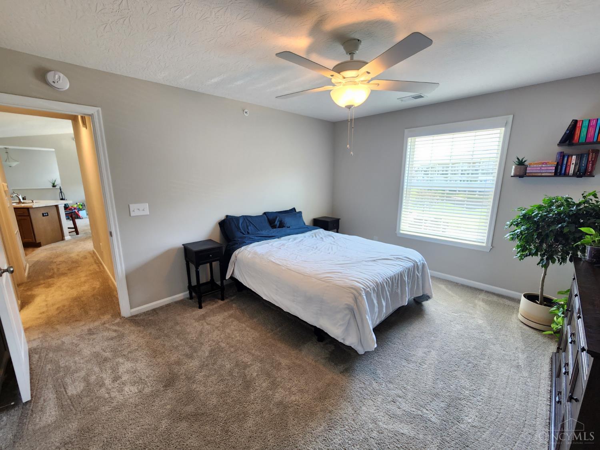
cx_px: 300
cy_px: 225
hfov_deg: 106.2
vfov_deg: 89.9
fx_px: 225
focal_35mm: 13
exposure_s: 1/60
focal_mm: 2.2
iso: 200
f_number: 2.2
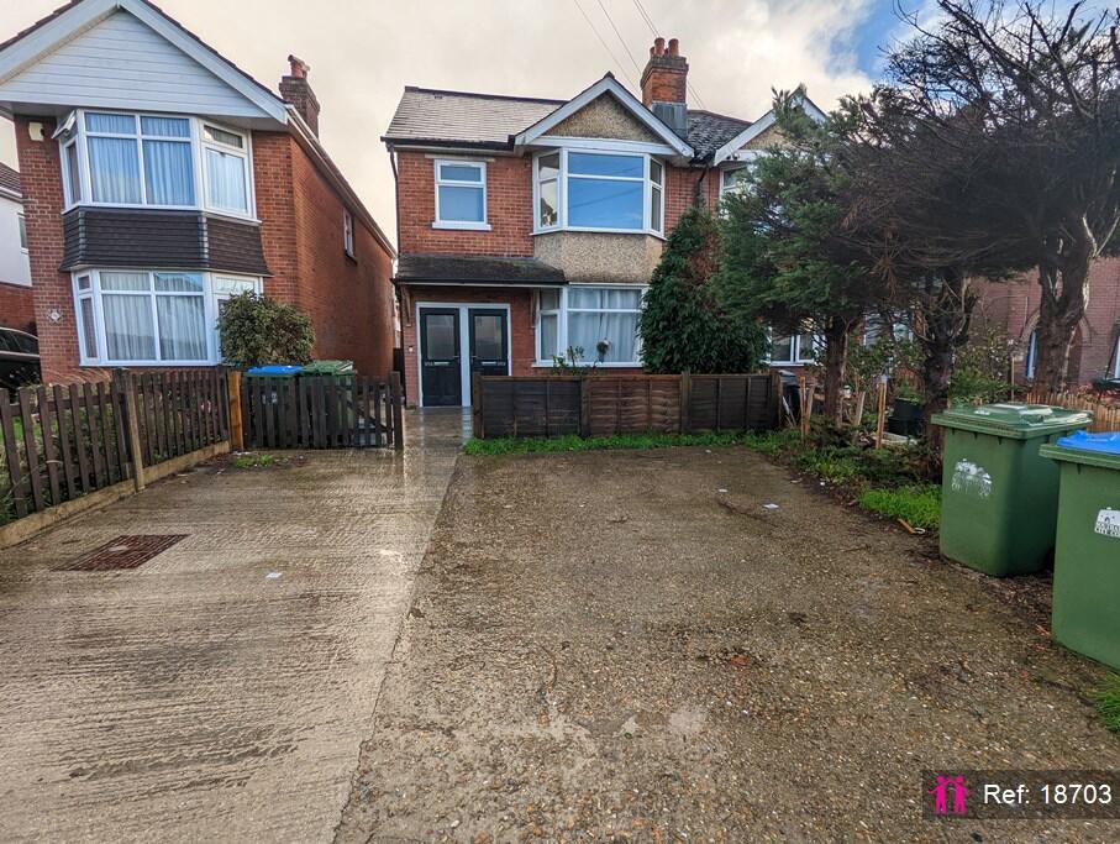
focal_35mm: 16
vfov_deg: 78.3
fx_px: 518
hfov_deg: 94.4
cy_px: 422
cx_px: 560
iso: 49
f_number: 2.2
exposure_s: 1/592
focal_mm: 2.35
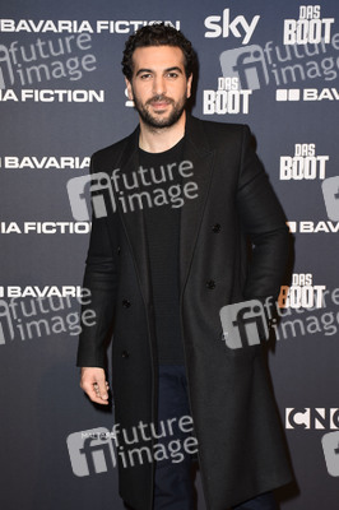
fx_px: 1019
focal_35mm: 72
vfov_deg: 28.1
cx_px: 170
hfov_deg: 18.9
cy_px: 255
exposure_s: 1/160
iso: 640
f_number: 6.3
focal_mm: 48
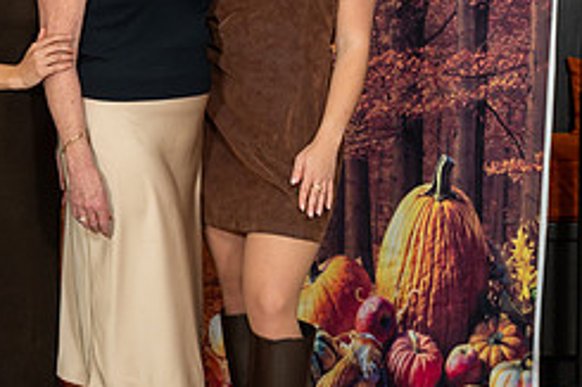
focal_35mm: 125
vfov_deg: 10.9
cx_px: 99
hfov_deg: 16.3
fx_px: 2019
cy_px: 154
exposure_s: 1/80
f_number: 5.6
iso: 800
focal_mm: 47
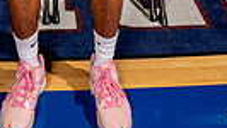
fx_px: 512
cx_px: 63
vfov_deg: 10.8
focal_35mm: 85
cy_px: -229
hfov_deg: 24.8
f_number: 7.1
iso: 250
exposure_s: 1/125
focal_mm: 24
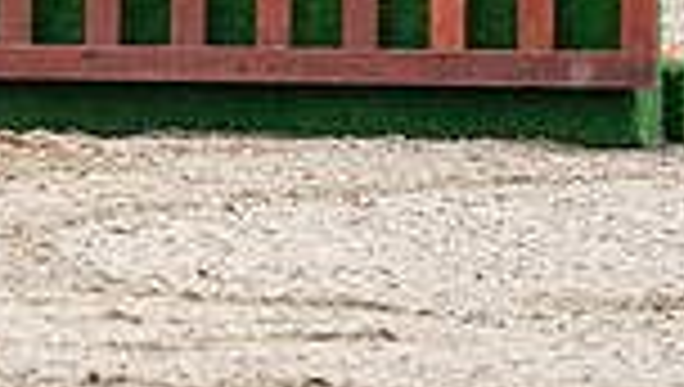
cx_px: -198
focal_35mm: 1305
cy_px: -452
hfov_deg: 1.7
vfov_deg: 0.9
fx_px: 23702
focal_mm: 327
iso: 400
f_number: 5.6
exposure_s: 1/400
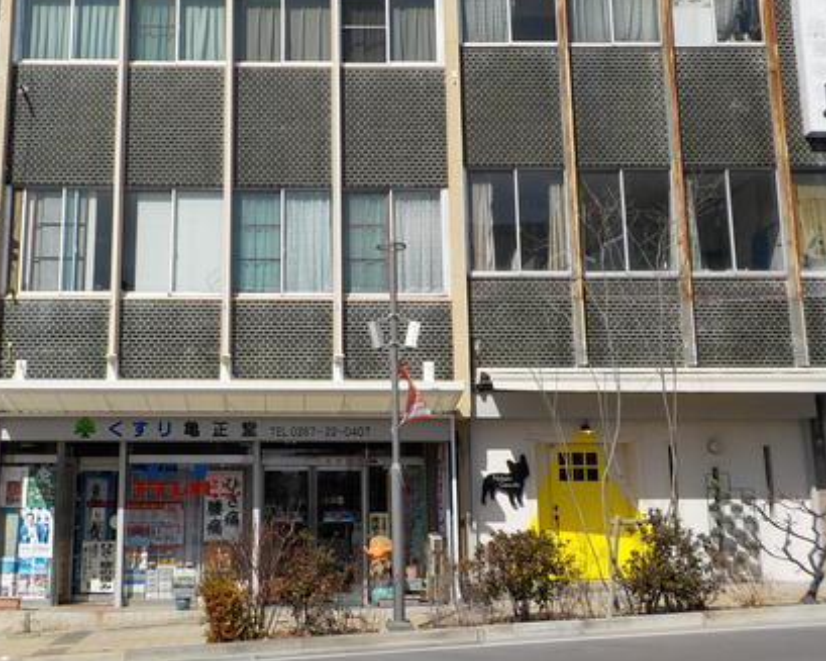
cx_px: 305
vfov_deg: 34.8
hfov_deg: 42.6
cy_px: 283
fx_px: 1051
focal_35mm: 43
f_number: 3.3
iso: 125
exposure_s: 1/2000
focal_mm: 4.1
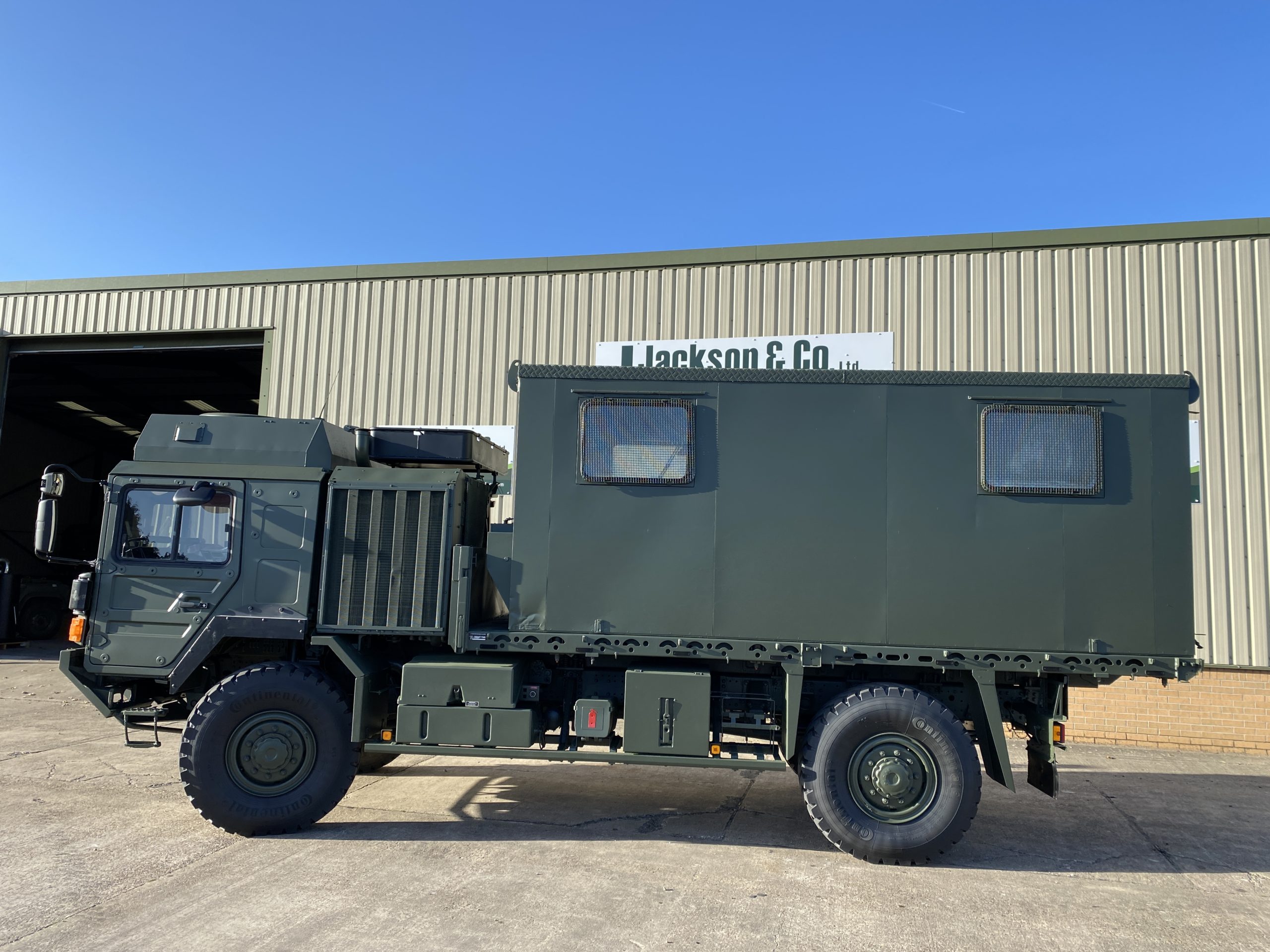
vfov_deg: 53.1
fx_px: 954
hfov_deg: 67.3
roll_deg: -2.3
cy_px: 476
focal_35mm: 26
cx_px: 635
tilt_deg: +8.3
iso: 32
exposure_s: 1/1157
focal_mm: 4.25
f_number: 1.8
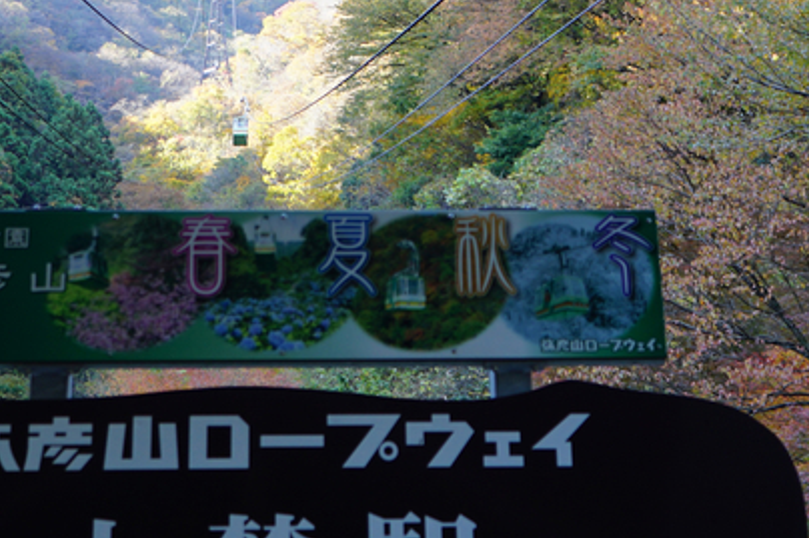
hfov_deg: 20.2
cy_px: -158
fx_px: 2269
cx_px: 447
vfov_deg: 13.1
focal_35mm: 101
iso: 100
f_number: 4
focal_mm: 34
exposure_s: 1/80
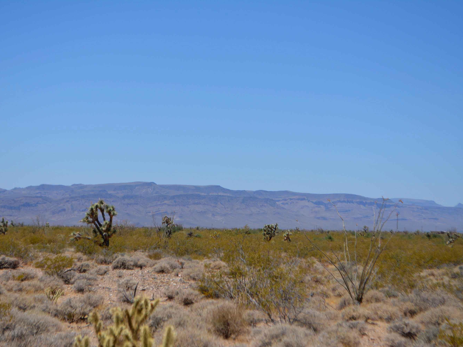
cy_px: 173
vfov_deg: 16.5
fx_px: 1198
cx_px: 213
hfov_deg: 21.9
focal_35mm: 90
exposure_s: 1/2000
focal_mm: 55
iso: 400
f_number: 7.1
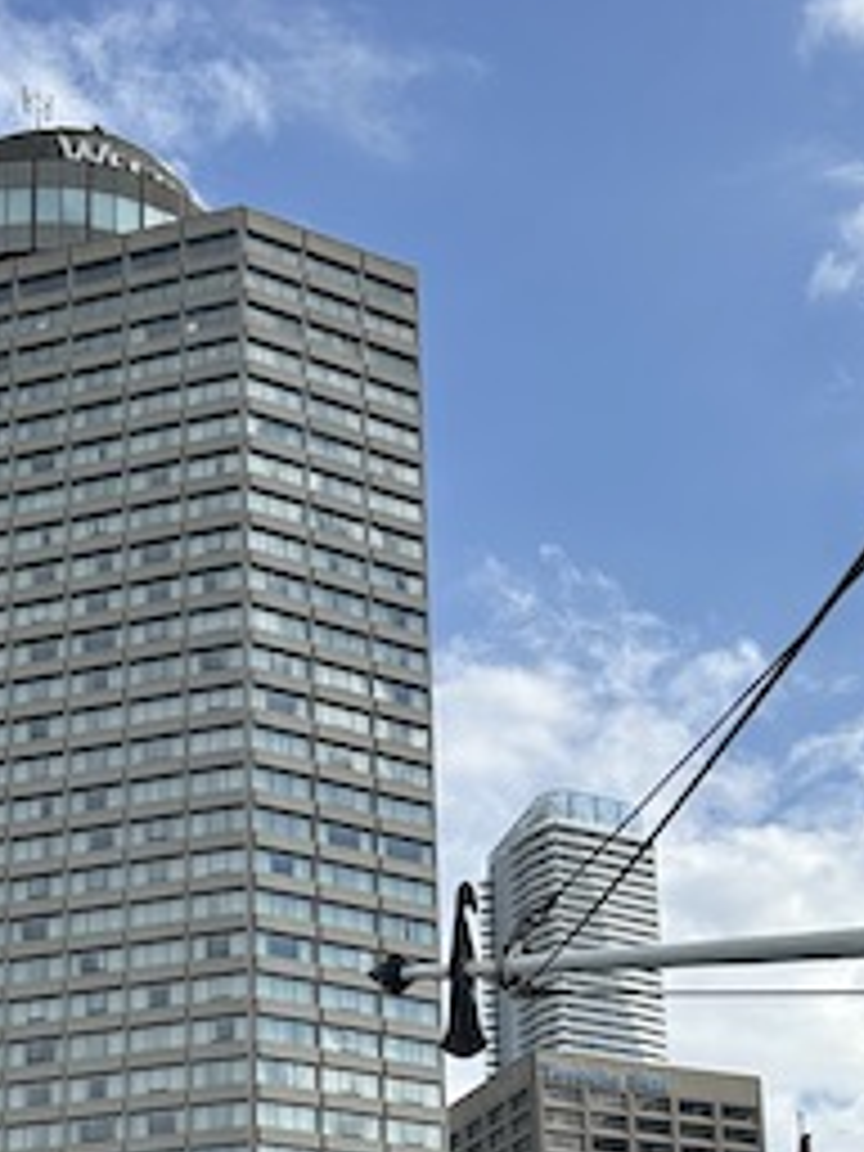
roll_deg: +1.0
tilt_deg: +13.0
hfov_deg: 24.4
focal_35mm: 60
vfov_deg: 29.3
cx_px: 392
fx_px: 1997
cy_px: 1242
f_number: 1.78
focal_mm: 6.86
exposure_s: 1/4545
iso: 80
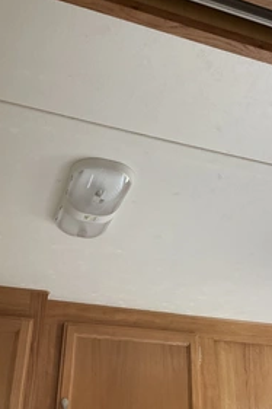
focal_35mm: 43
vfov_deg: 45.4
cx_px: 172
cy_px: 211
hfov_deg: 31.0
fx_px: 488
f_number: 1.8
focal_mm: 3
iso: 100
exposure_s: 1/60
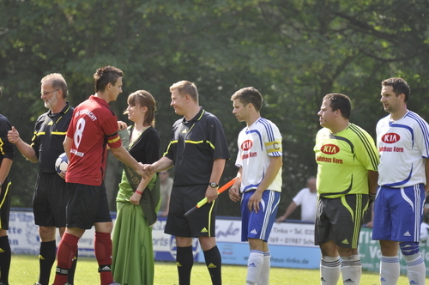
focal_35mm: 450
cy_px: 142
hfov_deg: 4.6
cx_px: 214
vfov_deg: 3.0
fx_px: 5355
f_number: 5.6
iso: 400
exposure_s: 1/500
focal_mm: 300
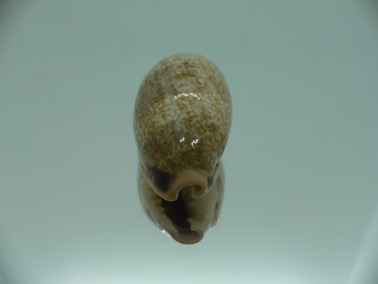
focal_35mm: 35
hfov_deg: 52.6
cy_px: 142
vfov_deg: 40.7
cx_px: 189
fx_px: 382
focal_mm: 4.6
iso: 80
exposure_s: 1/60
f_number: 2.8
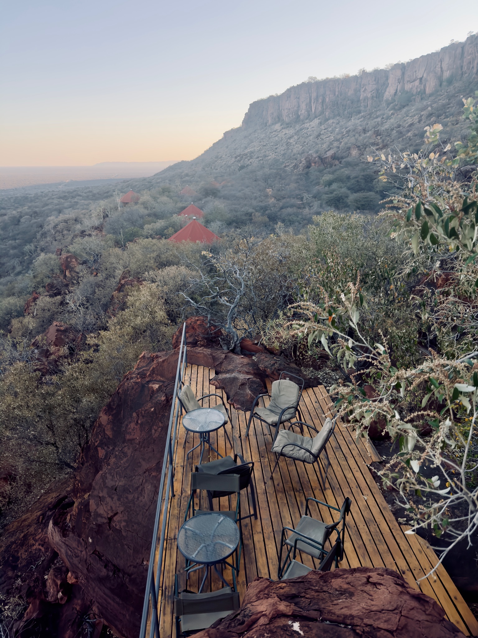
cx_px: 239
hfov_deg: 56.8
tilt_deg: -19.3
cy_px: 319
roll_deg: +0.2
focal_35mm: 24
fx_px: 442
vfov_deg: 71.6
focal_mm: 6.76
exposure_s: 1/1757
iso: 100
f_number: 1.78
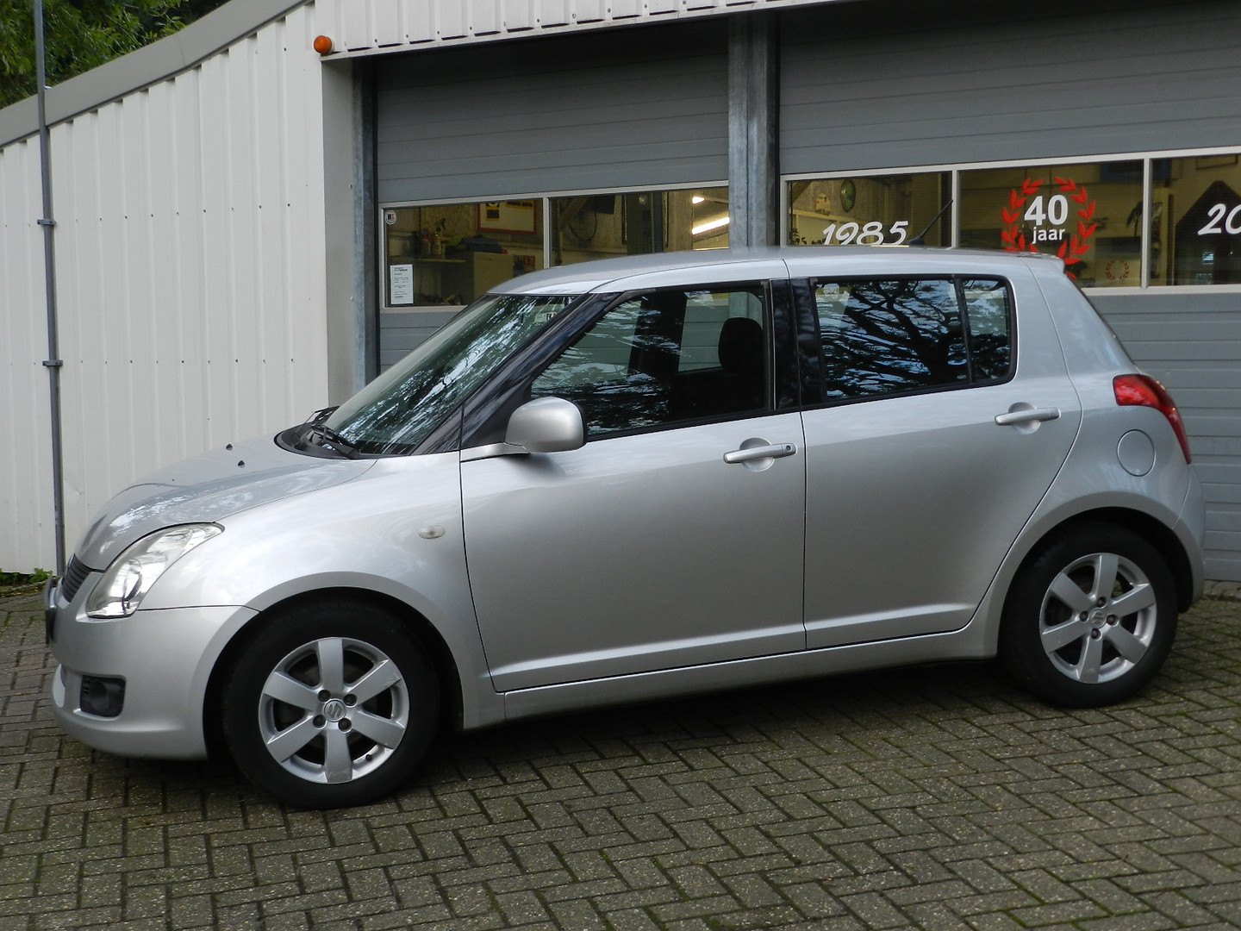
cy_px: 466
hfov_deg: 41.2
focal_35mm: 46
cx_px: 620
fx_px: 1649
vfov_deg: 31.5
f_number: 4.2
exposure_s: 1/50
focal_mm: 8.1
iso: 160
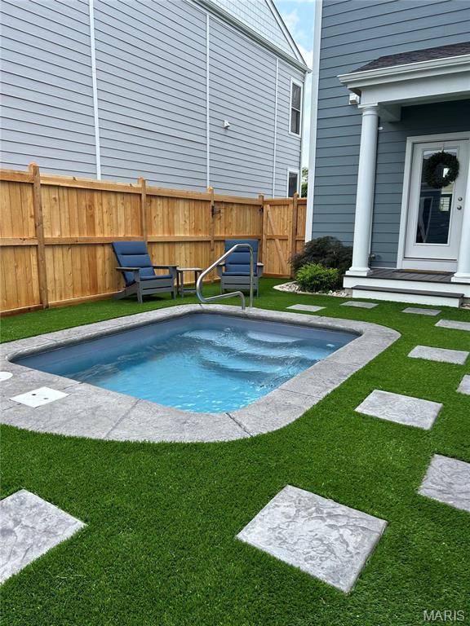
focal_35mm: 26
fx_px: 471
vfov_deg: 67.3
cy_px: 313
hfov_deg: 53.1
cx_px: 235
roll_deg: -0.5
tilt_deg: -11.4
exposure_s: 1/1808
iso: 50
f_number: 1.5
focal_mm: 5.7
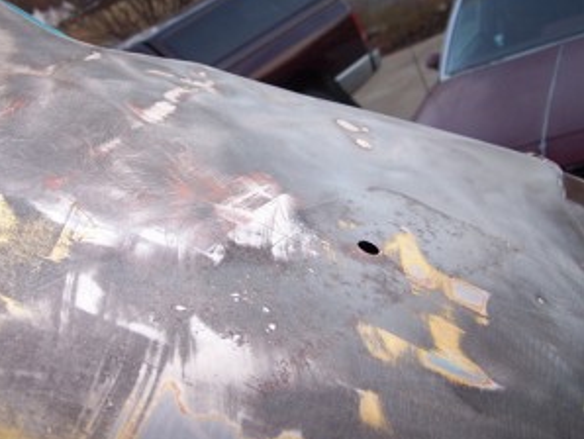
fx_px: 861
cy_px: 214
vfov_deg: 28.6
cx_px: 259
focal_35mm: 51
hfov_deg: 37.4
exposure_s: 1/60
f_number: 2.8
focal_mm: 6.3
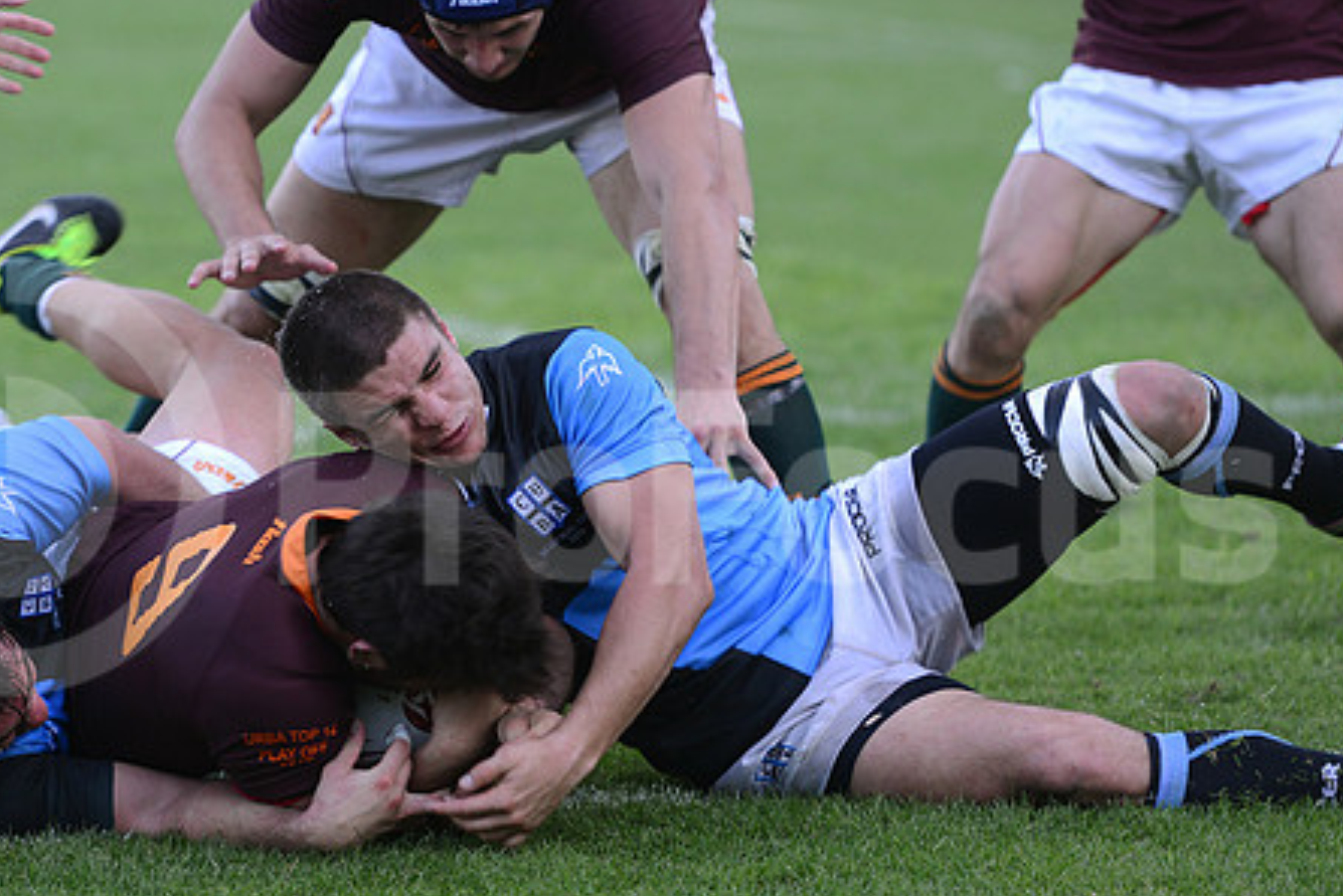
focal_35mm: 202
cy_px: 481
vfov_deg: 6.8
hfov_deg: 10.2
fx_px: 7538
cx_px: 522
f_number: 2.8
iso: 500
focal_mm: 155
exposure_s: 1/500
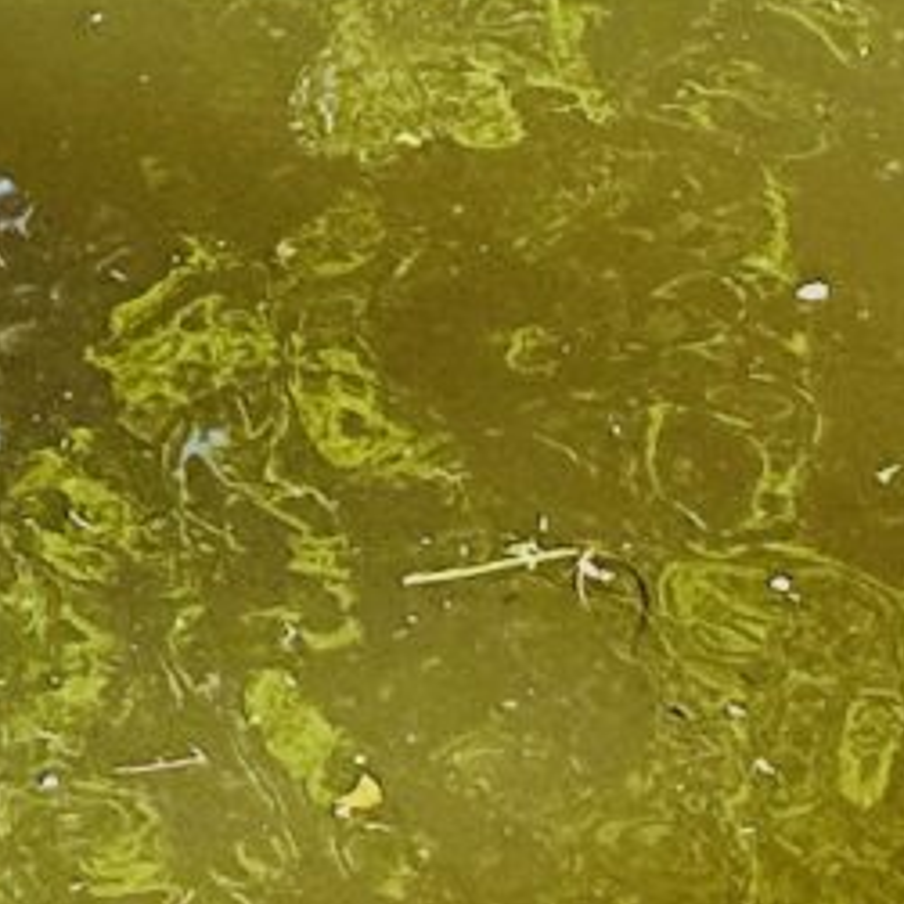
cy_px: -2467
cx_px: 1167
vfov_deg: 6.7
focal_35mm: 216
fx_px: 6382
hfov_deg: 8.0
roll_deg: +1.2
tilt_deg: -4.0
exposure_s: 1/918
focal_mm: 6.86
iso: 80
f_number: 1.78
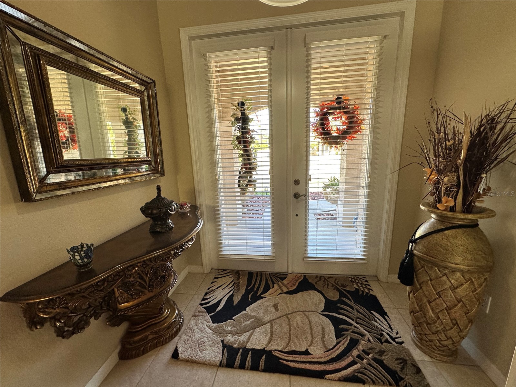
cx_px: 258
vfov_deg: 85.7
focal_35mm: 14
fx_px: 209
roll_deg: +1.7
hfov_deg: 102.1
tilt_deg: -11.4
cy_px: 194
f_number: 2.2
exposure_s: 1/120
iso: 125
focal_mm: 2.22
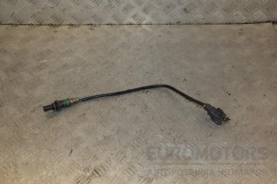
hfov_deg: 46.4
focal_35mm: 42
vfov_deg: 31.9
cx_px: 138
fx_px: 323
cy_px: 92
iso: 800
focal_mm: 28
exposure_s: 1/200
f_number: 7.1
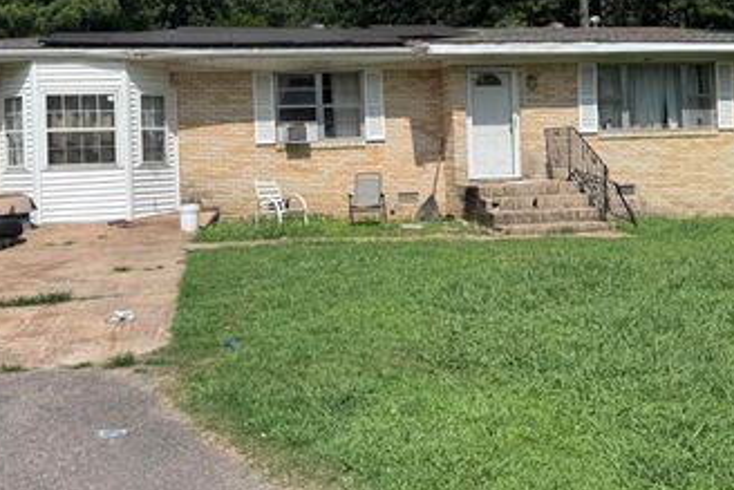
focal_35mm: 38
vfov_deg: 34.6
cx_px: 380
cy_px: 142
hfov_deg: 50.7
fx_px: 775
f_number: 1.78
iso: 80
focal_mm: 6.76
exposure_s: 1/6410
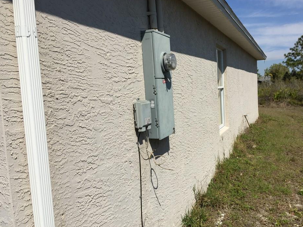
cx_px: 165
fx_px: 280
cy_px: 111
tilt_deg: -6.4
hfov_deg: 56.7
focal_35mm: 32
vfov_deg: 44.2
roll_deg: +4.4
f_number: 2.2
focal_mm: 4.15
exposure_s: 1/3968
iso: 32
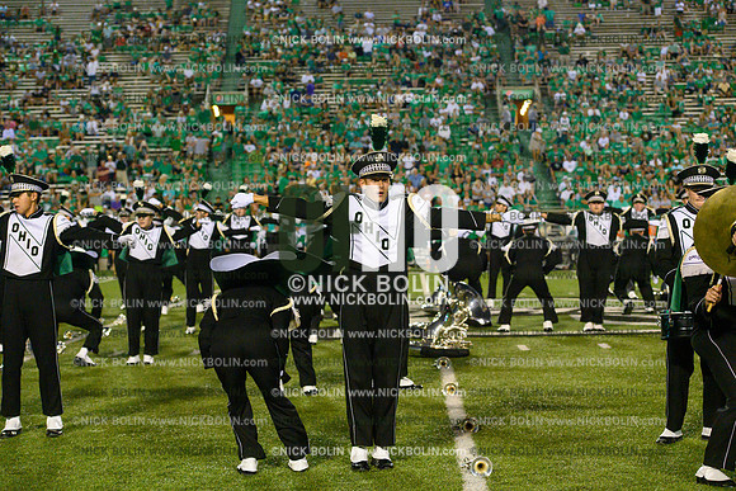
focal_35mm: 80
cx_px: 368
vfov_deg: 17.1
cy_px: 246
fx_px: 1636
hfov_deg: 25.4
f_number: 4
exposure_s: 1/1600
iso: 10000
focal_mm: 80
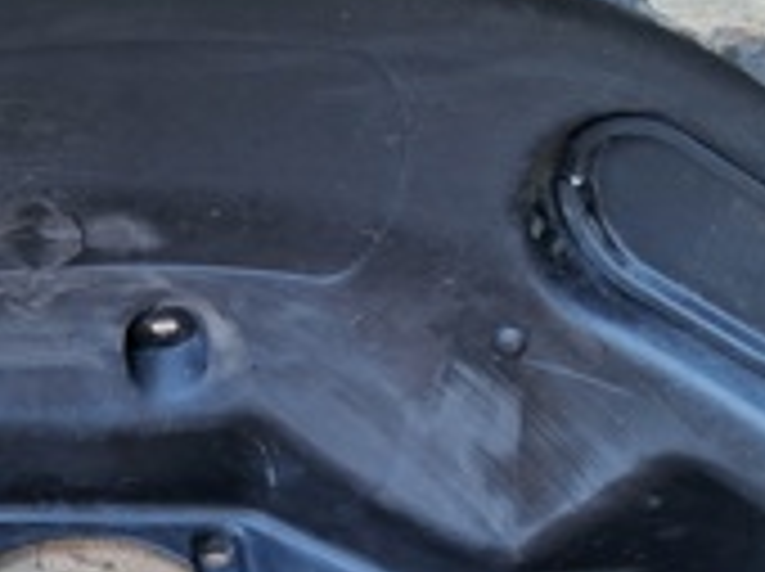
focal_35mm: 98
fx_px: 2163
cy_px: 655
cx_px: -9
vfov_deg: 14.6
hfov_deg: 19.5
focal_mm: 3.98
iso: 32
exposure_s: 1/60
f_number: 1.8
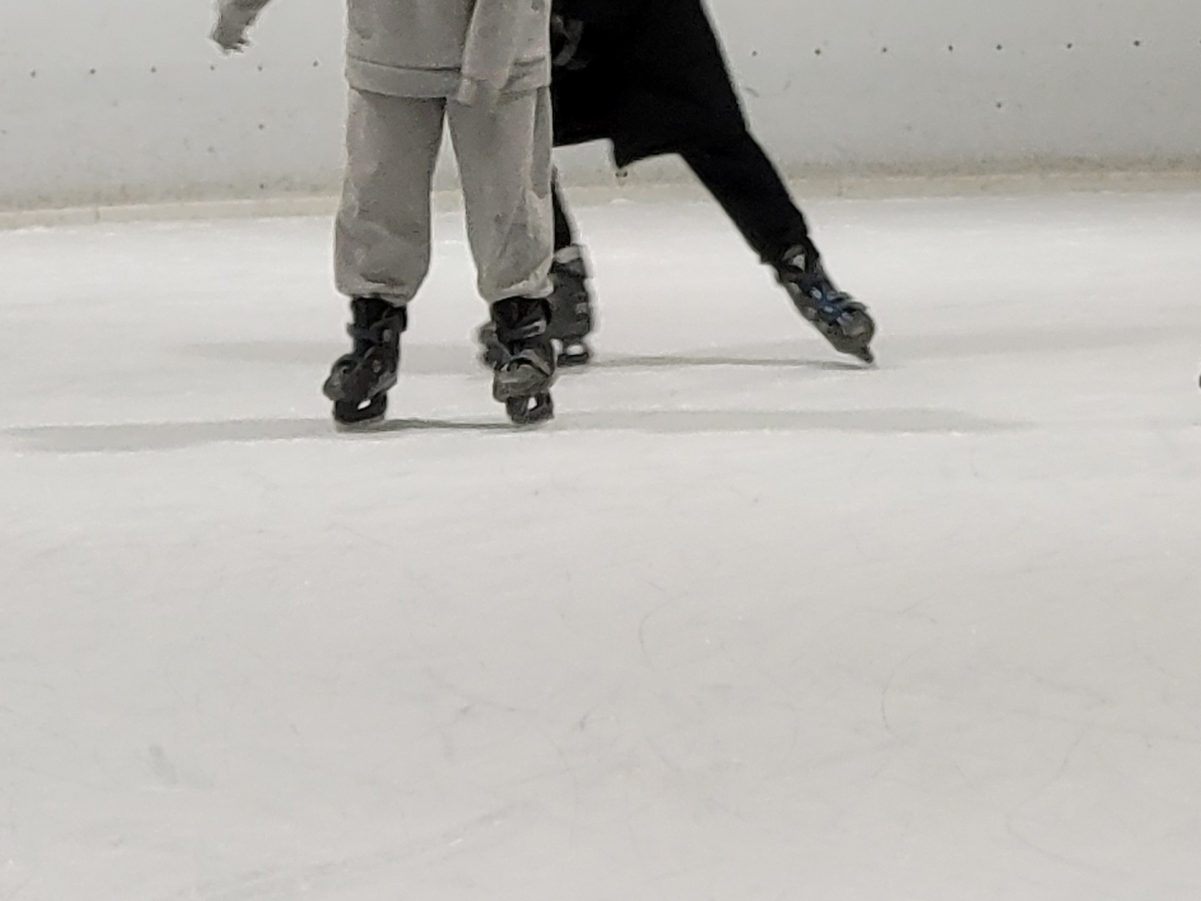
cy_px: -94
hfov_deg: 10.0
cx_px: 1207
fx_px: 6836
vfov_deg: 7.5
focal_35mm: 197
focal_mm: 7.12
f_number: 2.4
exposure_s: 1/60
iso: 64
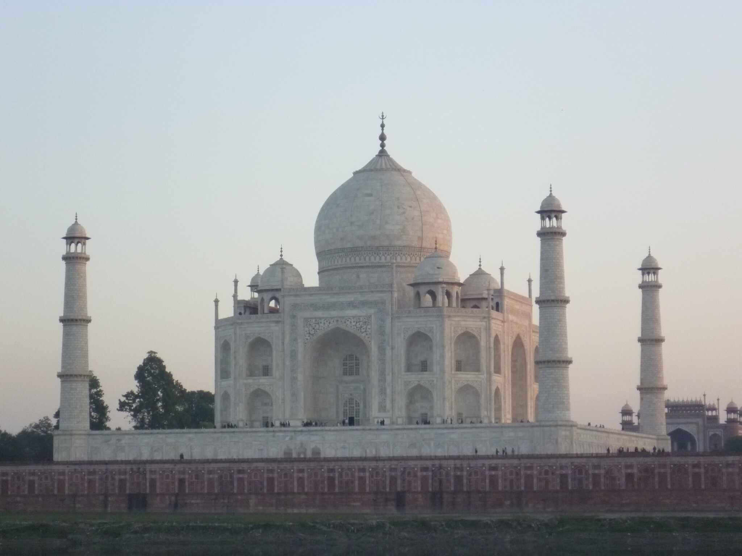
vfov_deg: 15.7
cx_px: 371
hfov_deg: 20.9
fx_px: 2015
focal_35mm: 94
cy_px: 278
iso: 400
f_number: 5.4
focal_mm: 16.8
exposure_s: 1/200
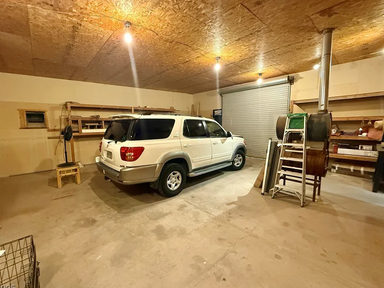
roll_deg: +0.8
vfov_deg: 81.7
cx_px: 180
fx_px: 166
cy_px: 143
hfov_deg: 98.1
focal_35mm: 15
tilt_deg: -6.6
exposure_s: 1/60
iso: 640
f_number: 2.2
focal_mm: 2.22
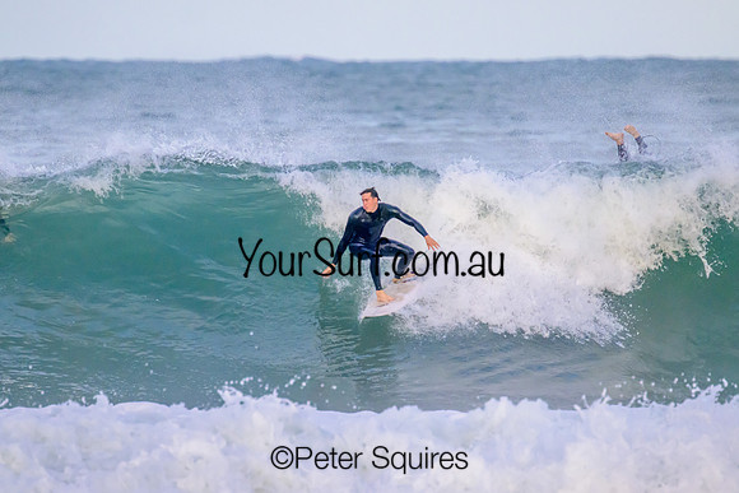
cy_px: 246
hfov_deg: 2.5
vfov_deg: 1.6
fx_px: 17151
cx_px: 370
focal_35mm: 835
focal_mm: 800
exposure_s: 1/2000
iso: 4000
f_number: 11
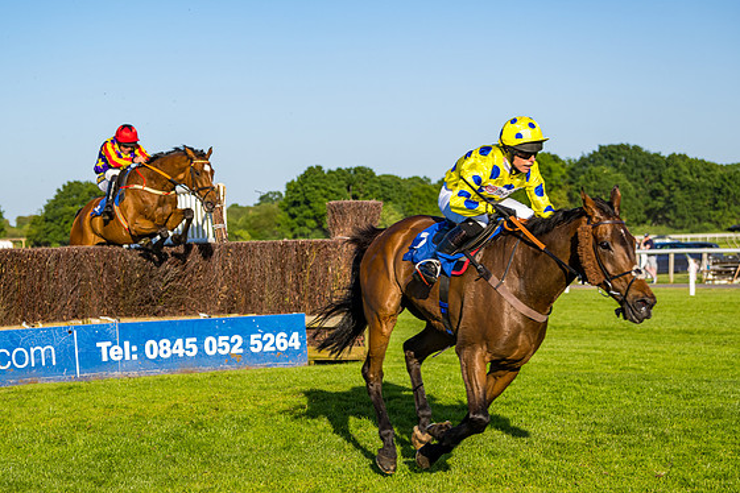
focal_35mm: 93
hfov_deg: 21.9
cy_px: 284
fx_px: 1912
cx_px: 305
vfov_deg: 14.7
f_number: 4
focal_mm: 70
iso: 200
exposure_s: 1/1250
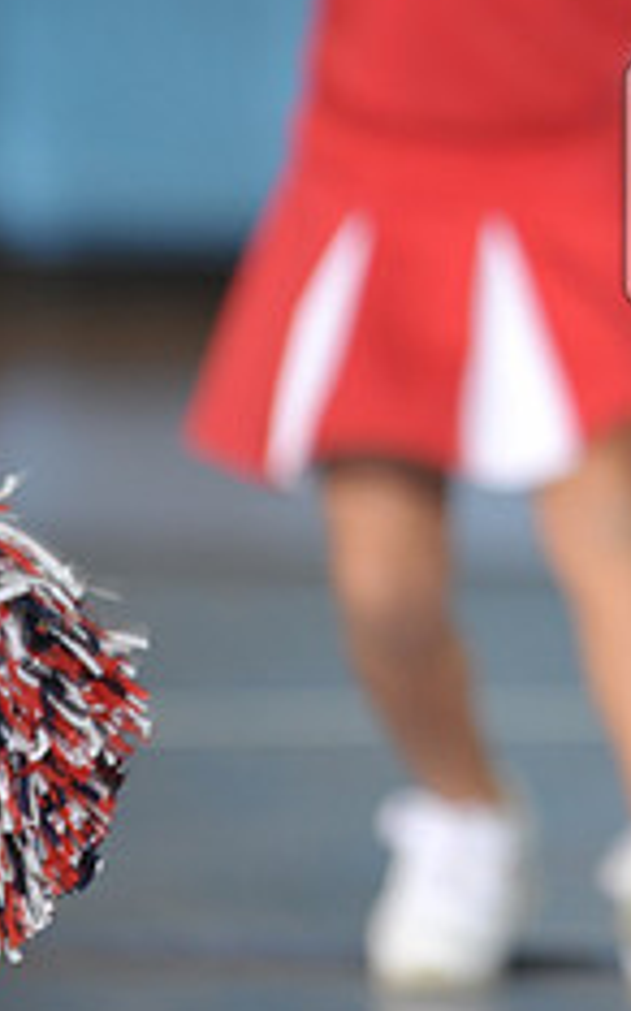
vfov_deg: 4.2
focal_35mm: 505
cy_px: 212
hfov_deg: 2.6
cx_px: 1141
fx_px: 13912
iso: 500
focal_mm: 200
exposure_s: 1/100
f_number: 2.8
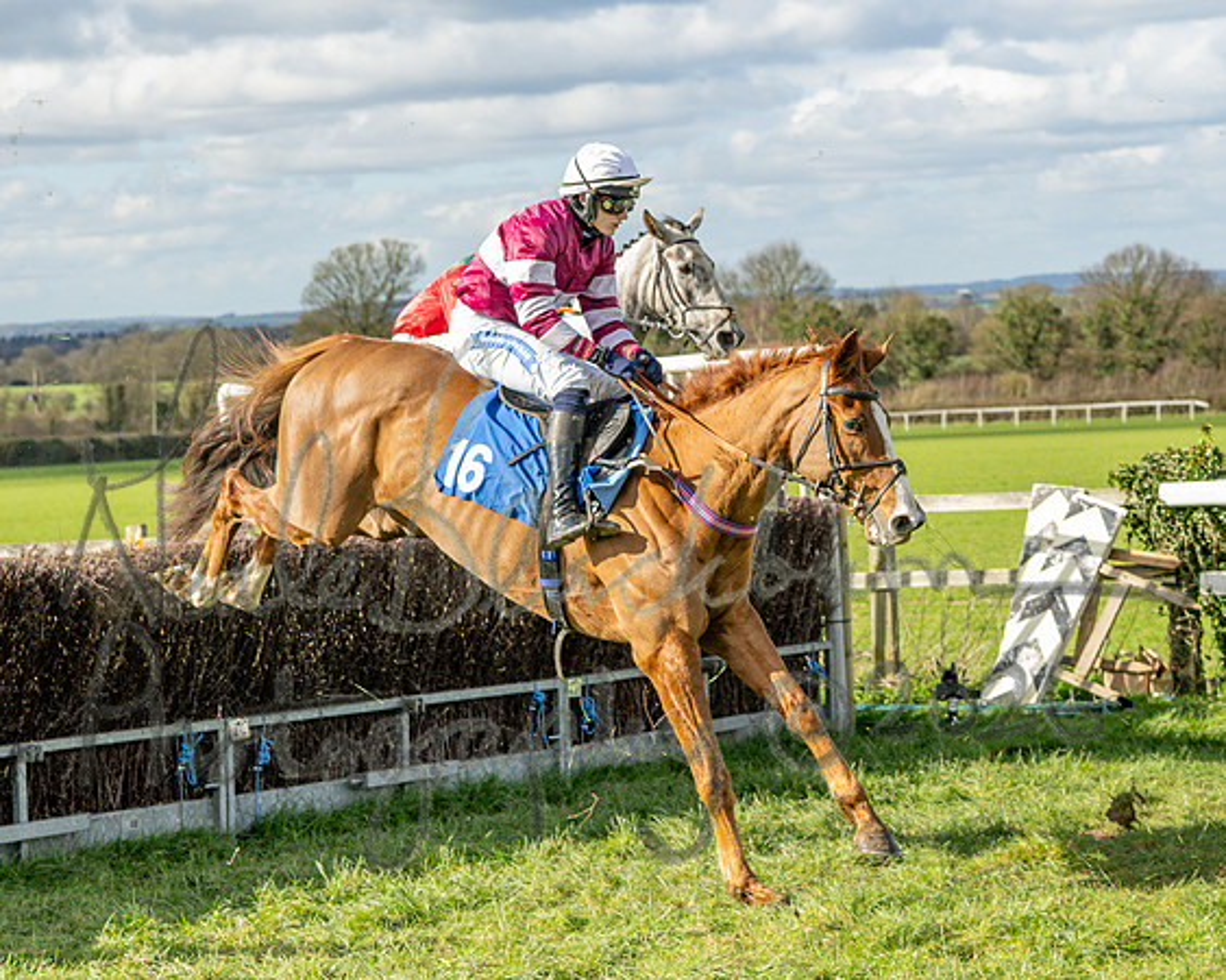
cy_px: 424
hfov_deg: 18.5
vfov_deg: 14.8
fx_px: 3764
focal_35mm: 104
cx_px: 532
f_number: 4
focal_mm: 56
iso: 400
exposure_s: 1/1600
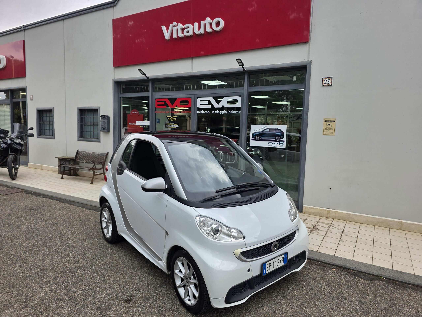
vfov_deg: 58.9
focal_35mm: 23
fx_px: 280
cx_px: 211
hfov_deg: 73.9
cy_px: 158
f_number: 1.7
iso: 50
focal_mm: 6.3
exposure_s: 1/359
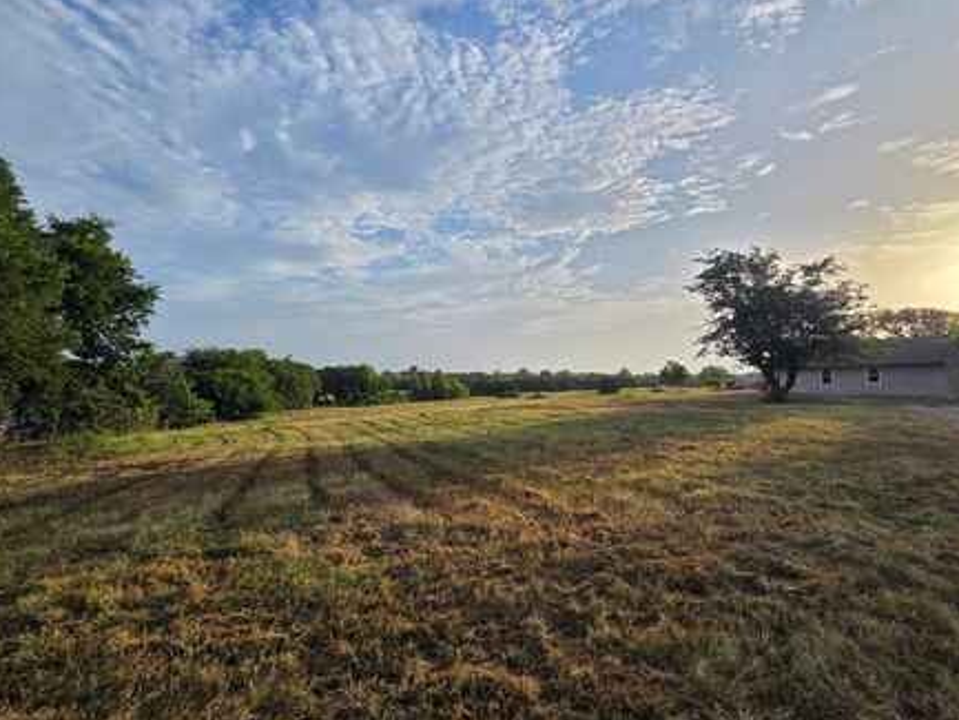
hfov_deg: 98.0
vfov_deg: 81.8
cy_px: 362
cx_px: 509
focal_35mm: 15
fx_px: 416
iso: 50
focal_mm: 2.2
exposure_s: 1/1453
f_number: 2.2
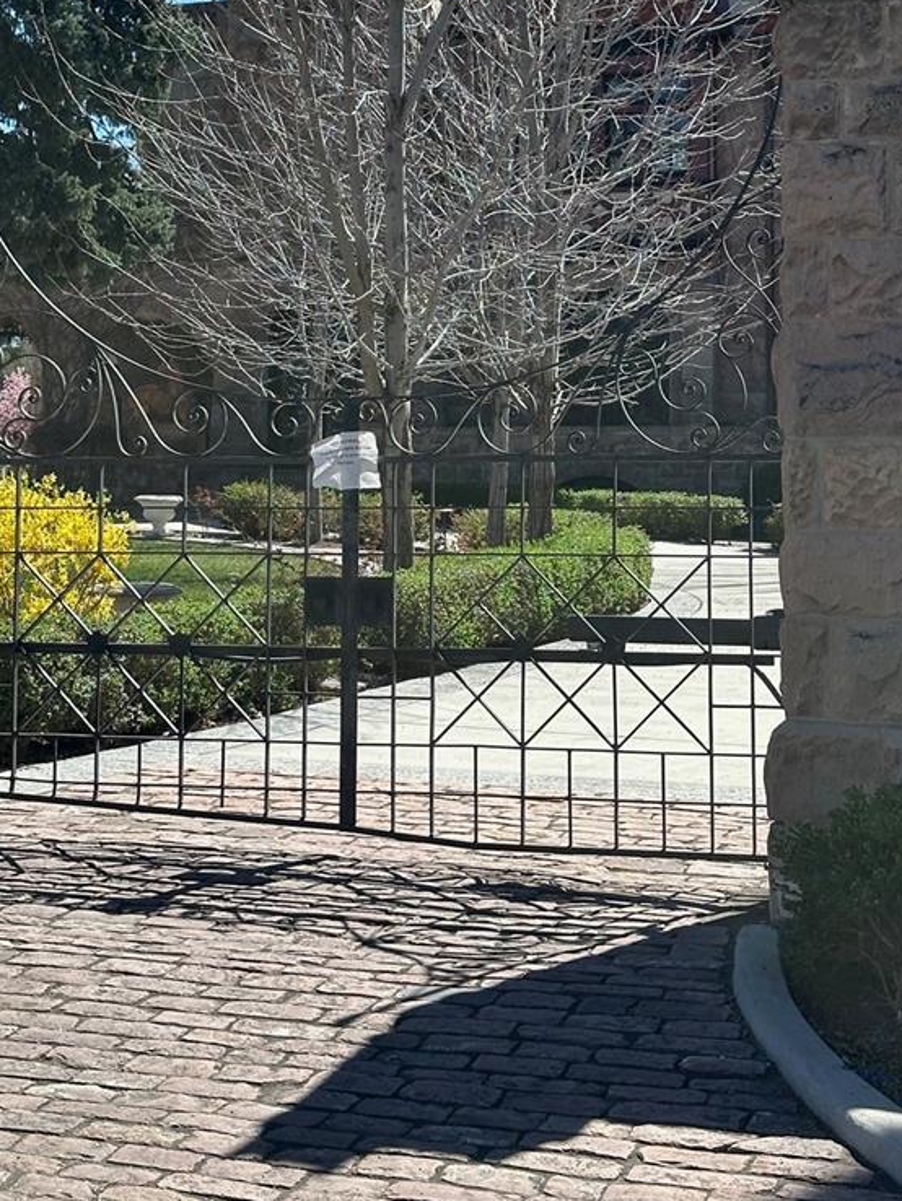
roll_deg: -0.6
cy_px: 254
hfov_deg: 18.9
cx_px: 392
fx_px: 2708
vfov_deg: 24.6
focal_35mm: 78
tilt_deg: +5.9
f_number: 1.78
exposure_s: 1/2358
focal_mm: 6.86
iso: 64
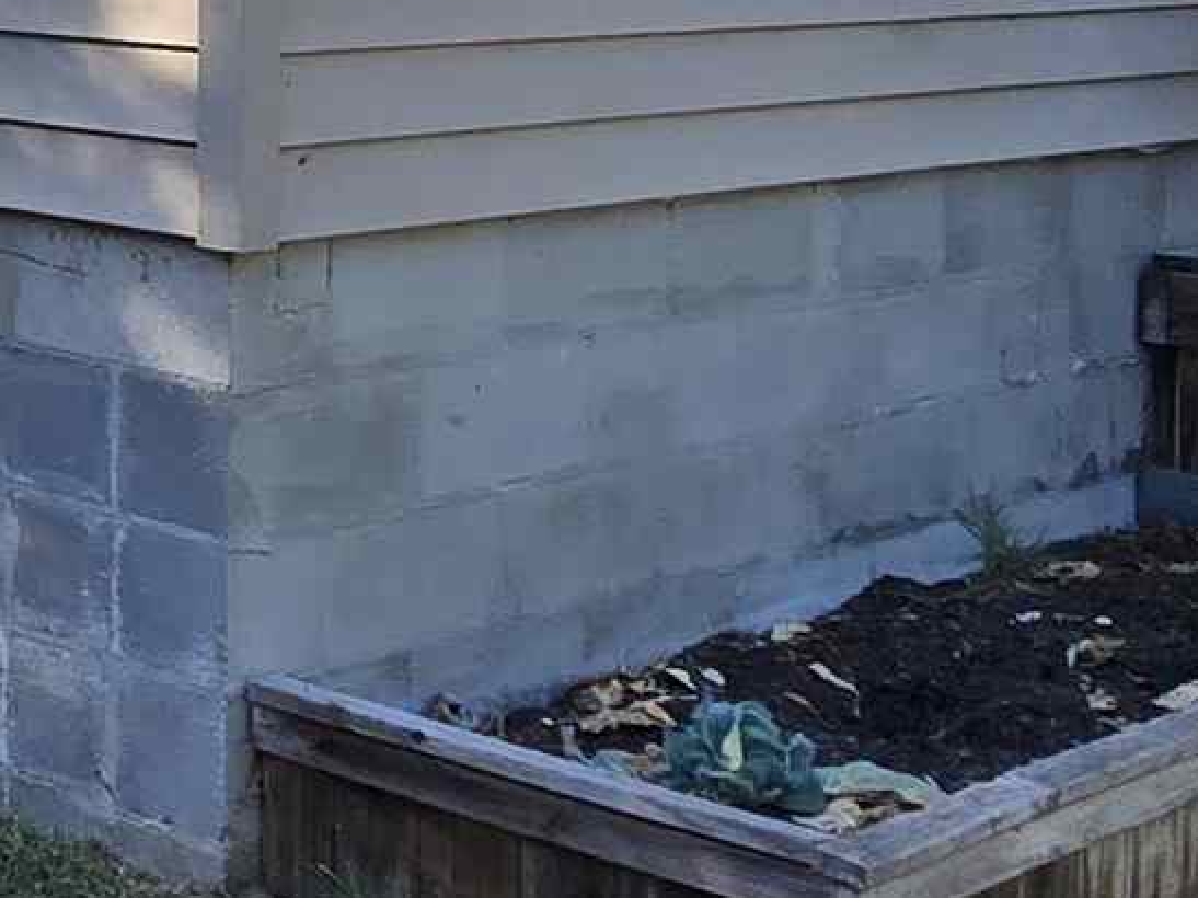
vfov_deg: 19.2
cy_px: -140
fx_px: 2526
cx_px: -438
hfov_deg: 23.1
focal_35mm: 73
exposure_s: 1/761
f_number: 2.2
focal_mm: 2.2
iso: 50
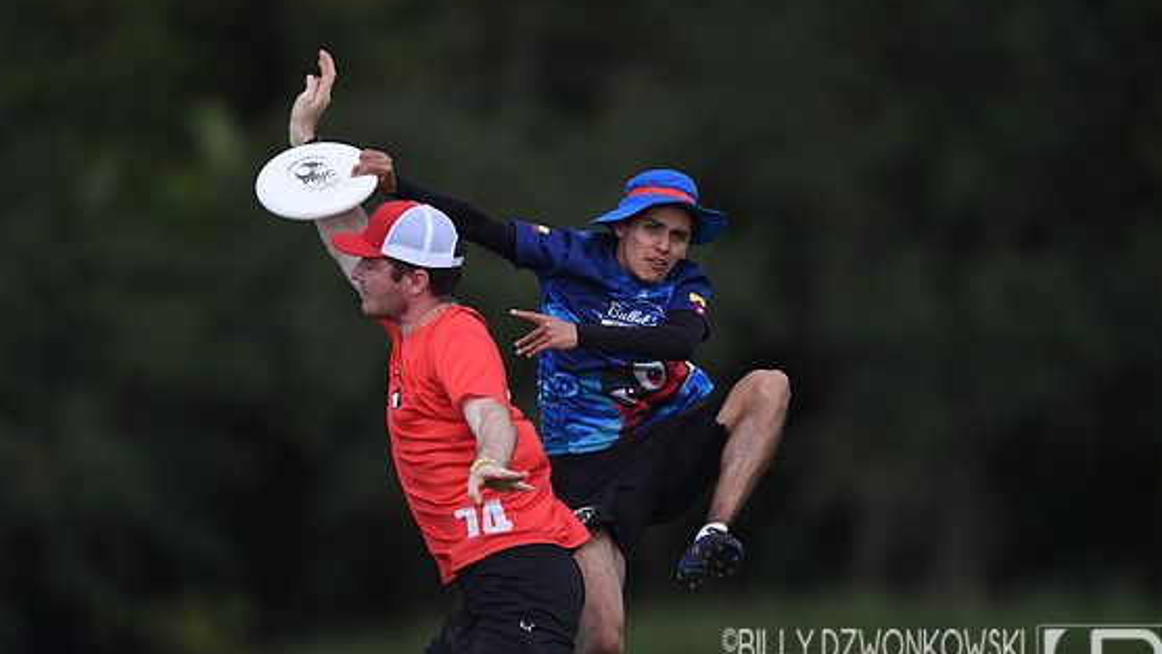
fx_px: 13467
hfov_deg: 4.9
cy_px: 328
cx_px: 589
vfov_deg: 2.8
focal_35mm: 437
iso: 100
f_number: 2.8
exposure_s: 1/1000
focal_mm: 400
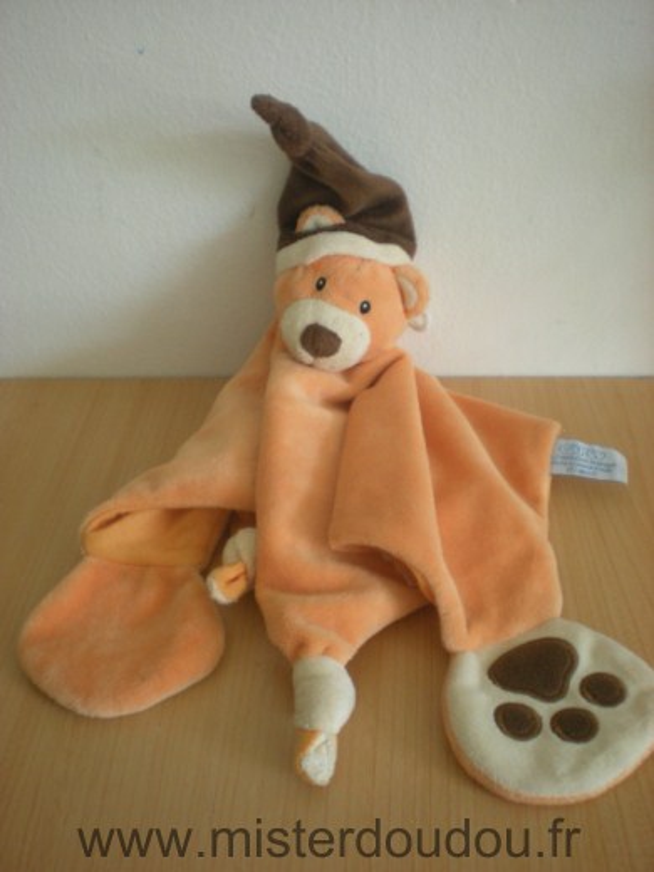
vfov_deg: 49.0
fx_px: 957
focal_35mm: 38
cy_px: 436
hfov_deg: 37.7
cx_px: 327
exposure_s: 1/40.4
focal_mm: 6.3
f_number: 3.1
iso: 200
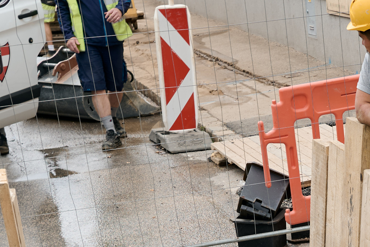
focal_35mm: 107
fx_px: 1100
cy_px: 340
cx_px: 404
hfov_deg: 18.4
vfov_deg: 12.3
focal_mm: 20
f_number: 4
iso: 100
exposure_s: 1/500
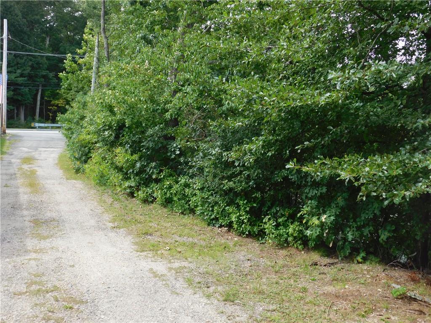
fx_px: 498
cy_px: 162
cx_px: 216
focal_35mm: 40
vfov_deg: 36.0
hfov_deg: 46.8
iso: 125
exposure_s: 1/400
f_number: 3.6
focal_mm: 7.1
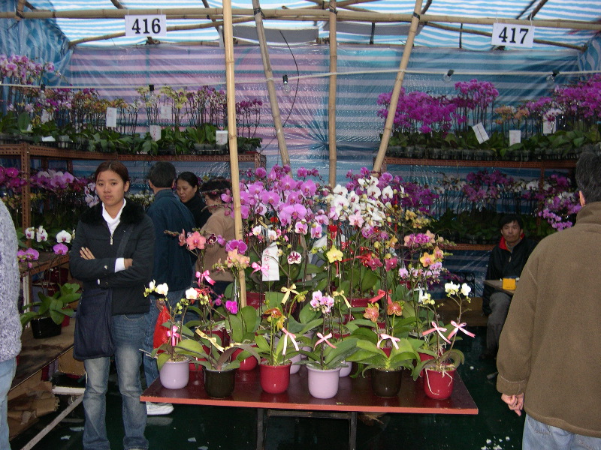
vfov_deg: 37.7
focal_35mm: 38
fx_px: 660
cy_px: 225
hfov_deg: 49.0
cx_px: 300
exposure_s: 1/60
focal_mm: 8
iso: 172
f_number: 2.8
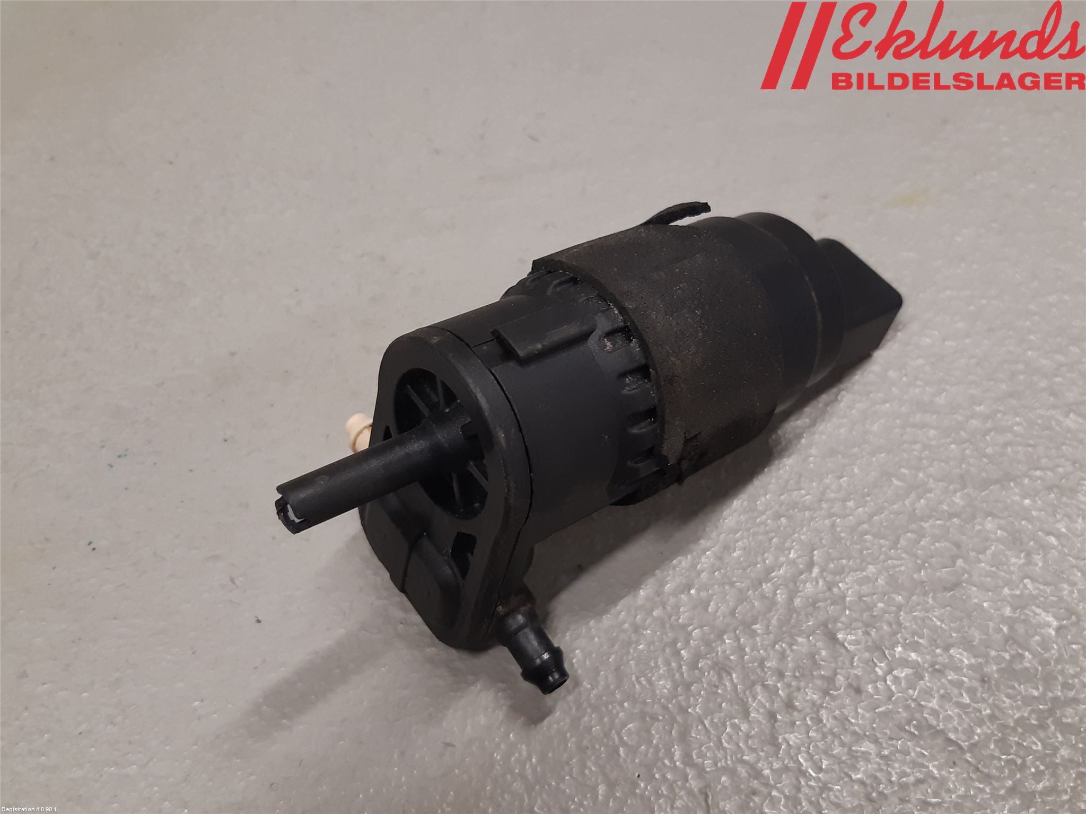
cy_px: 407
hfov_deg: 67.3
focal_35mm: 26
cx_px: 543
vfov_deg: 53.1
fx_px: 816
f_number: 1.7
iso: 100
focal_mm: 3.93
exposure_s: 1/50
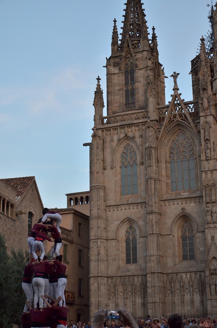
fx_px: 613
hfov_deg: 20.1
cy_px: 164
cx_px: 108
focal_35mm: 68
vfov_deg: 29.9
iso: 800
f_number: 4.8
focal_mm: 45
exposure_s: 1/250
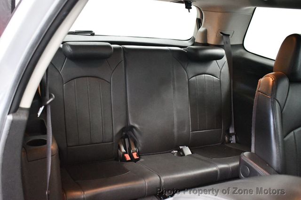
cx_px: 150
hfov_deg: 53.2
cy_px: 100
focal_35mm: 36
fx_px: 301
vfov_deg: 36.8
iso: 12800
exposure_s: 1/60
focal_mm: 24
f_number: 4
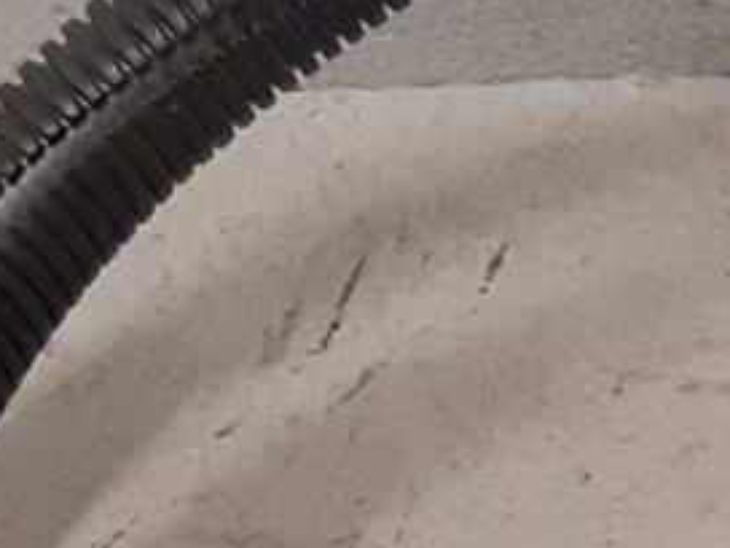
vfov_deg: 7.5
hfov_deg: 8.5
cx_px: 2131
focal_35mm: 196
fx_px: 4133
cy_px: 685
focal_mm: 3.93
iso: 160
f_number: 1.7
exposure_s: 1/50
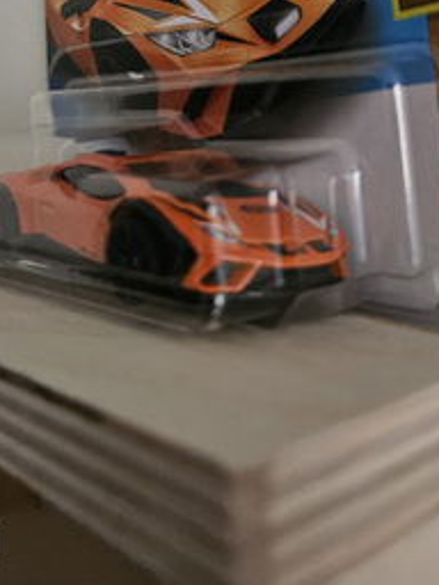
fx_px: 761
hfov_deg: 32.2
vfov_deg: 38.8
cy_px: 46
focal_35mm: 45
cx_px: 200
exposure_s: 1/25
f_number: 1.8
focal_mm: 5.4
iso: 1250
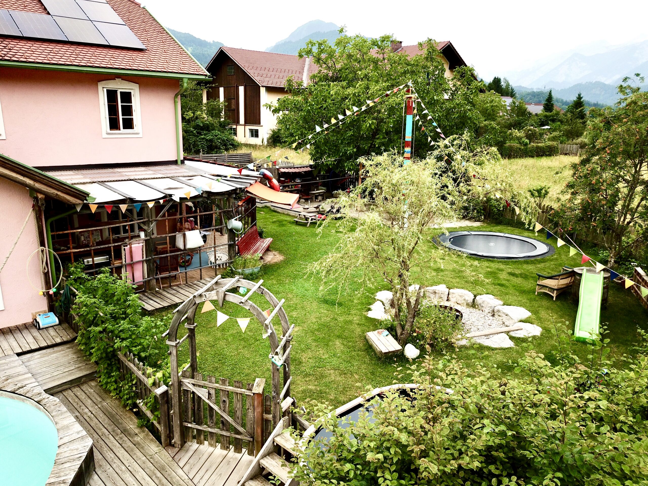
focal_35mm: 26
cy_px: 243
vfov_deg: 53.1
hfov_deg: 67.3
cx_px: 324
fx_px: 487
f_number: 2.2
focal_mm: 4.73
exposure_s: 1/135
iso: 100
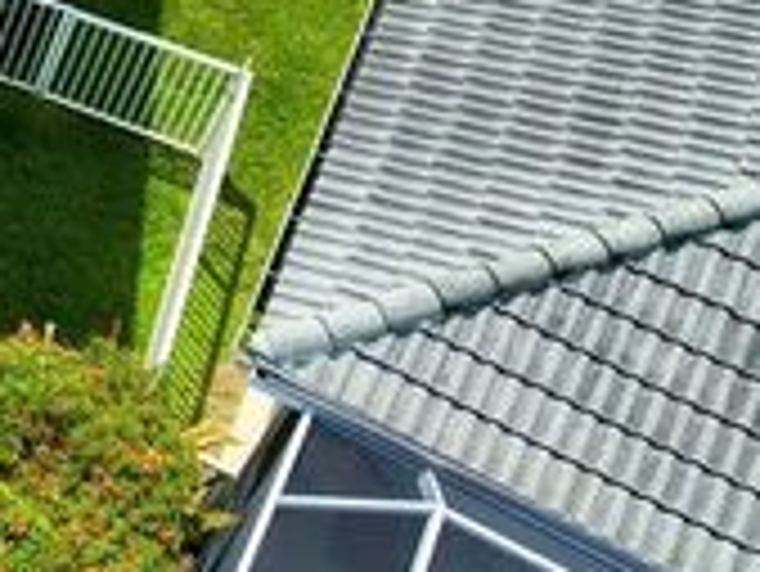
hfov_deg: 17.4
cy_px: -212
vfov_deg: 15.3
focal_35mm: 91
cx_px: -616
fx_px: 1999
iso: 240
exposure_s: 1/6000
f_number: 1.8
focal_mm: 8.67
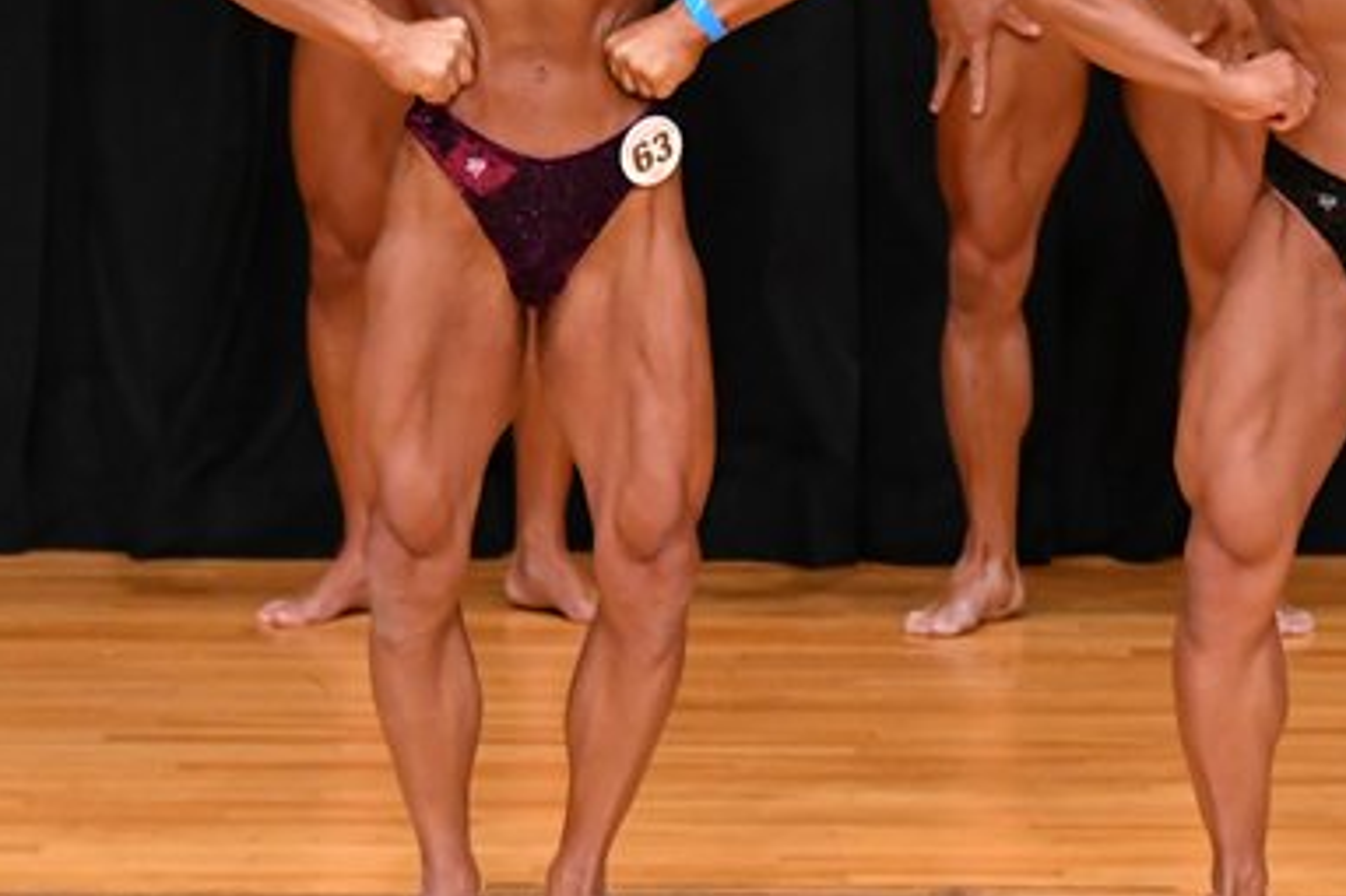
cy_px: 190
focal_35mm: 576
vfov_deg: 2.4
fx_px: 21526
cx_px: 1063
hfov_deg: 3.6
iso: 4000
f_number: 5.6
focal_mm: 190
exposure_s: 1/400
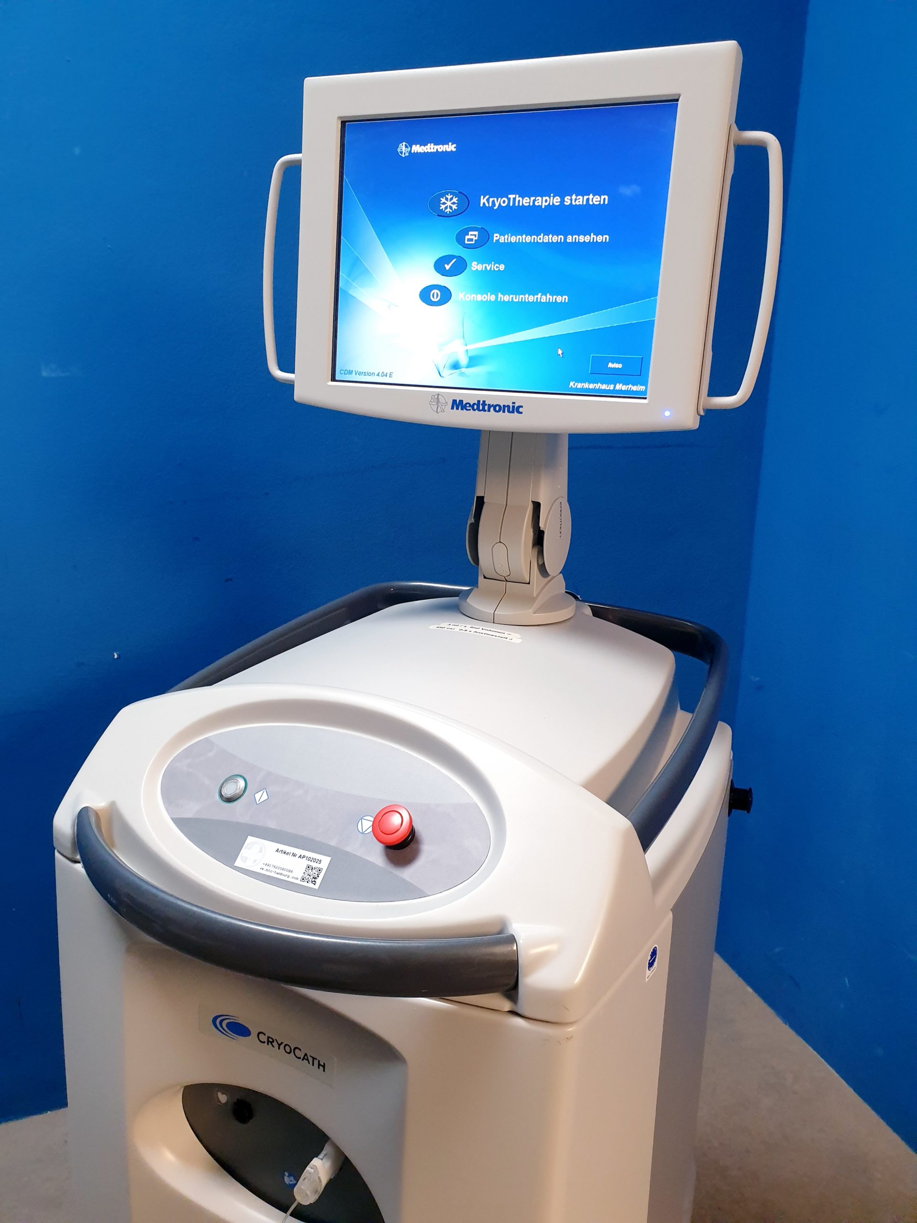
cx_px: 458
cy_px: 612
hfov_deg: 53.1
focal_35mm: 26
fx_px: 918
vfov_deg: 67.3
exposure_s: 1/50
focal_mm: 4.3
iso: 250
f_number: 2.4
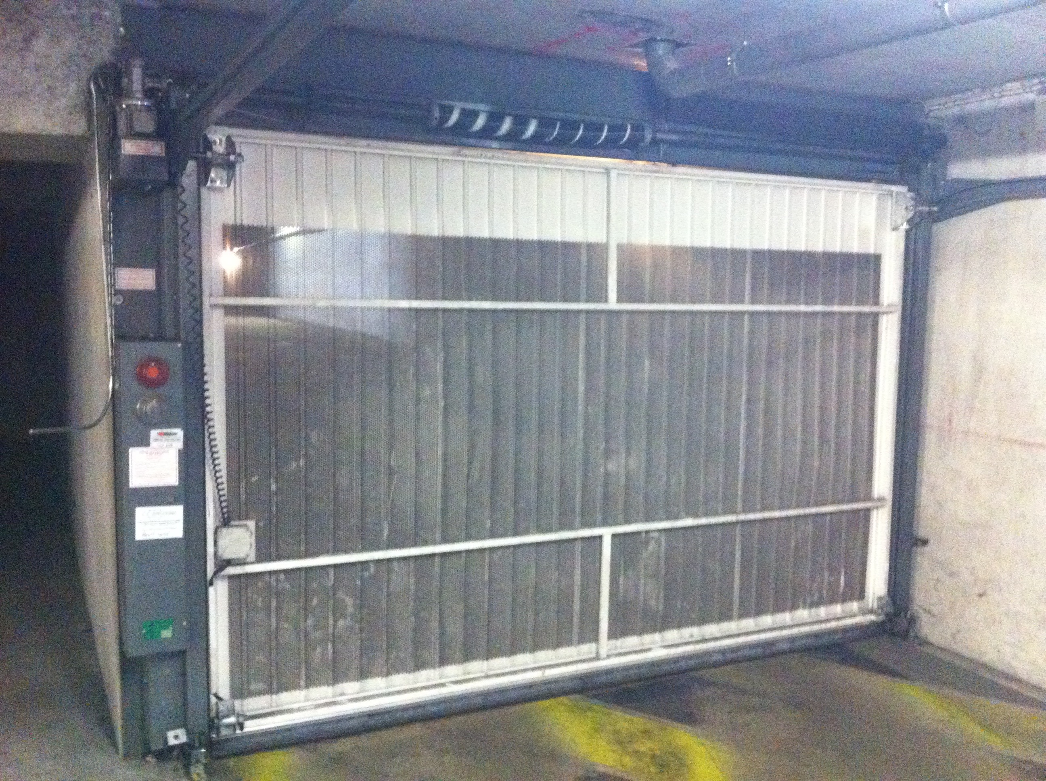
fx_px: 1056
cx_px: 523
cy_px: 390
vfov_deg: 40.6
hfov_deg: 52.7
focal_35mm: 35
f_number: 2.8
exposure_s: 1/17
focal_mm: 3.85
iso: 1000
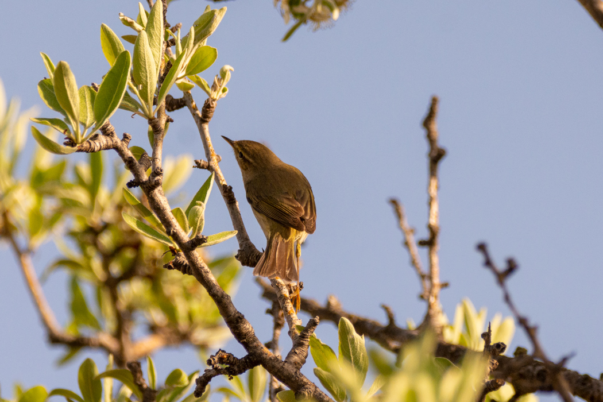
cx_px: 302
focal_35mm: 555
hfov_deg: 3.7
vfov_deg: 2.5
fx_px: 9296
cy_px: 201
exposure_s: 1/3200
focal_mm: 370
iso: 800
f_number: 6
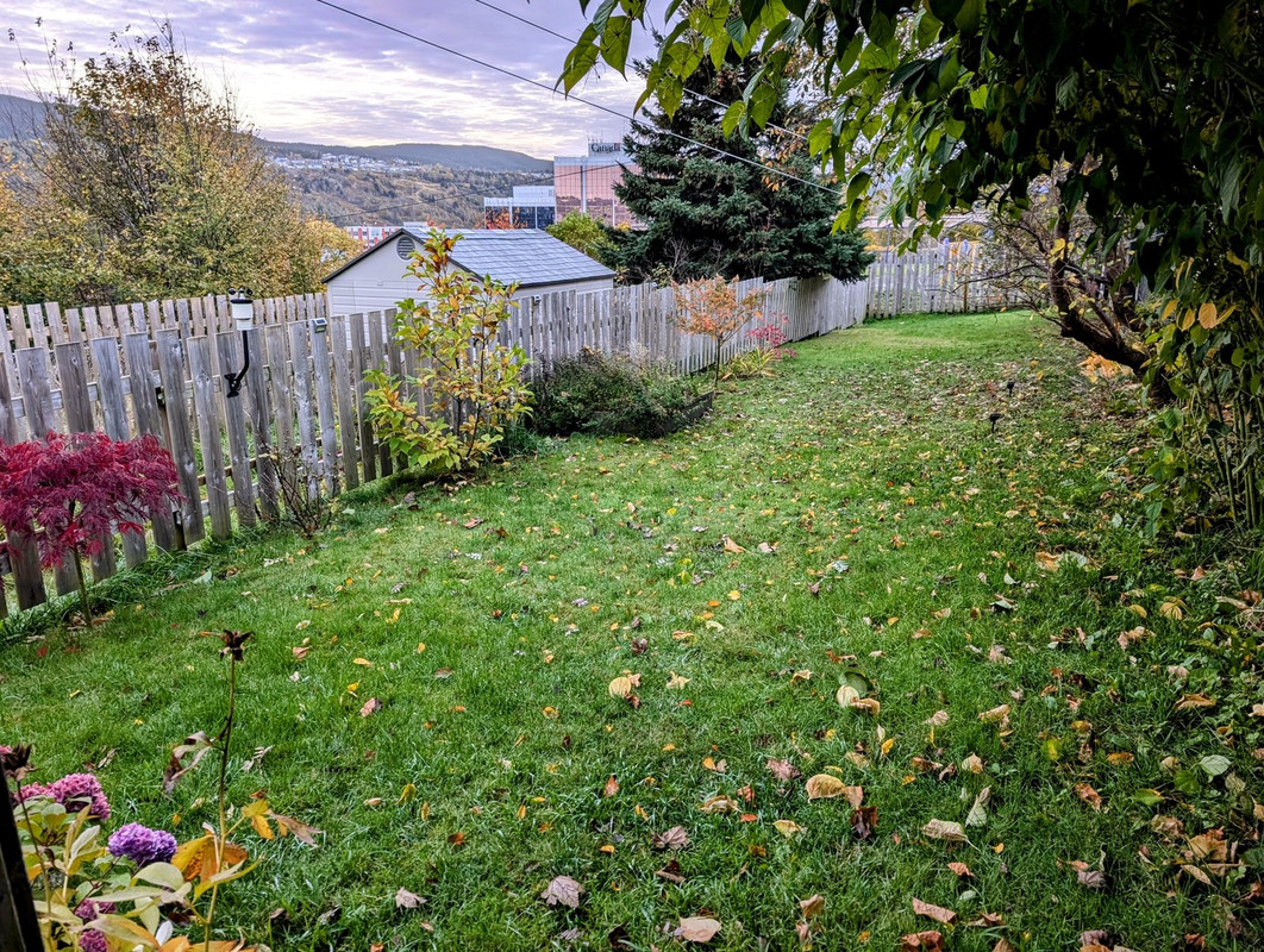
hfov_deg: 71.5
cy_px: 476
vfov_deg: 57.0
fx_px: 878
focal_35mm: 24
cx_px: 632
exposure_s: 1/76.9
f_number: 1.68
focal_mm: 6.9
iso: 68
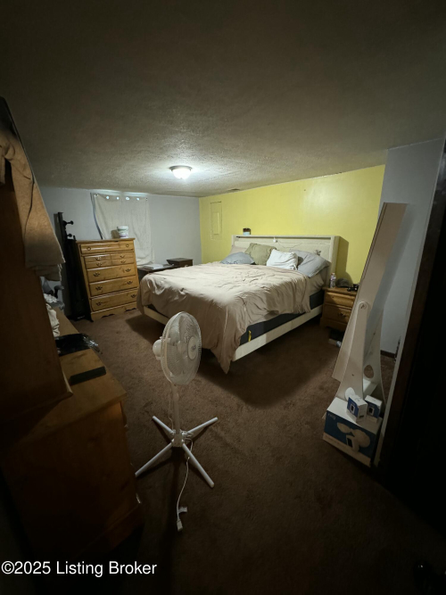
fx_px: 241
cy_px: 298
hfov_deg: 85.7
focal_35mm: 14
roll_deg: +2.7
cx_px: 223
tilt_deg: -16.9
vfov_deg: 102.1
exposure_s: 1/40
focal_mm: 2.22
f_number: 2.2
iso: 1000
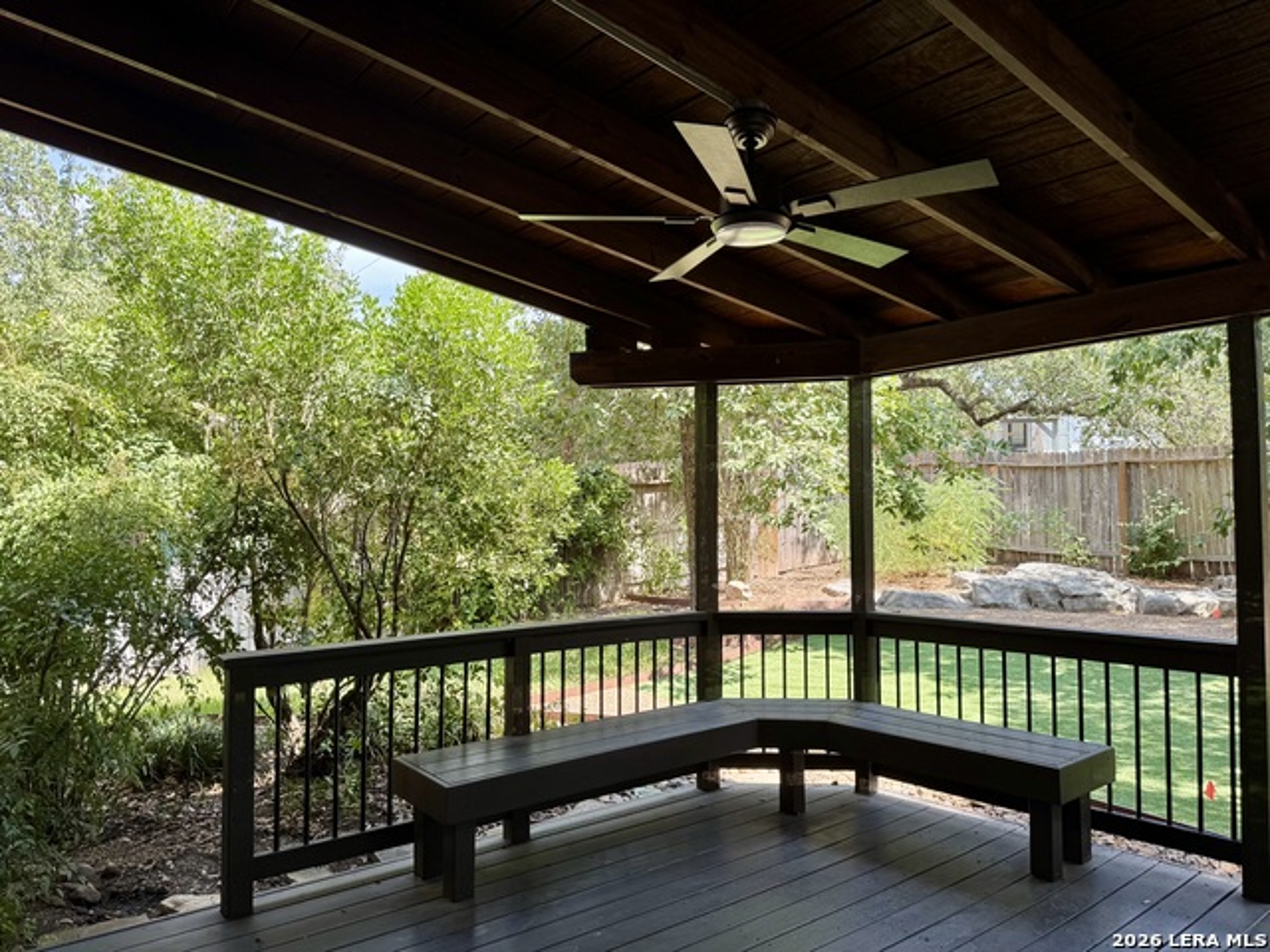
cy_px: 476
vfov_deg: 56.8
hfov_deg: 71.6
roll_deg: +0.1
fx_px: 881
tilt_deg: +1.3
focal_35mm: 24
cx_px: 635
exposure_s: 1/419
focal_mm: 6.76
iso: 80
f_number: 1.78
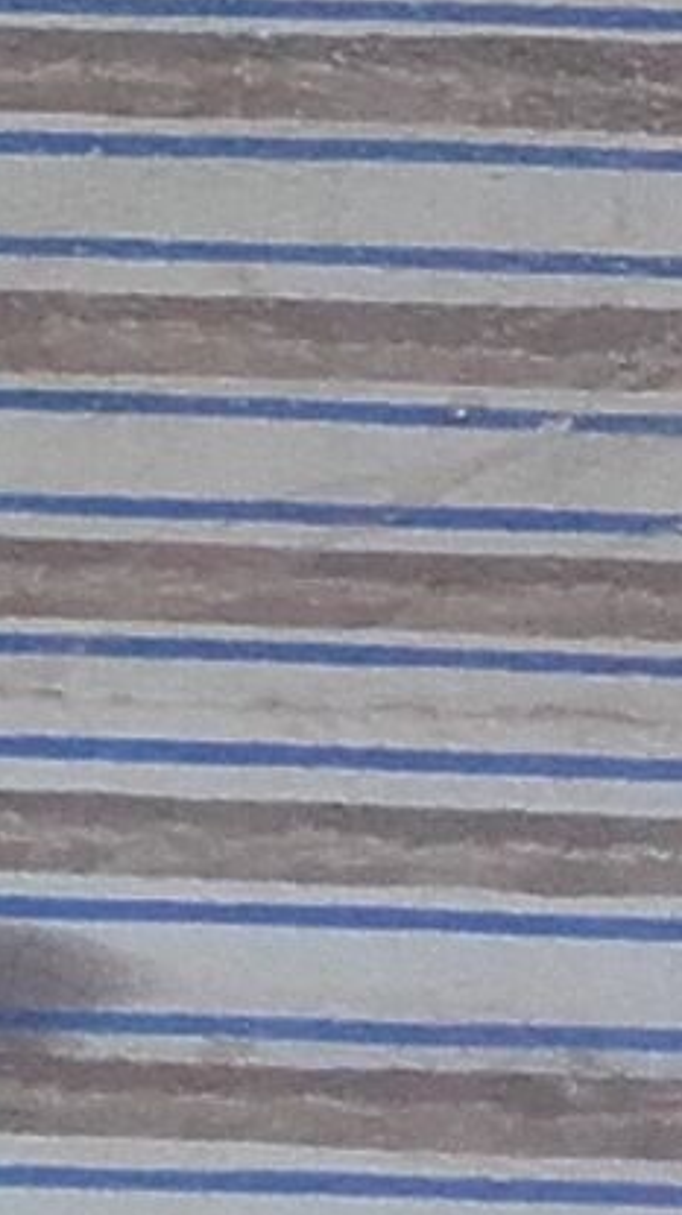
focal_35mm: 211
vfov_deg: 9.8
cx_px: -2866
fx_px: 6793
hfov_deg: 4.7
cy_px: -820
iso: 70
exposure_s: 1/50
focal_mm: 3.3
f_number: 2.2
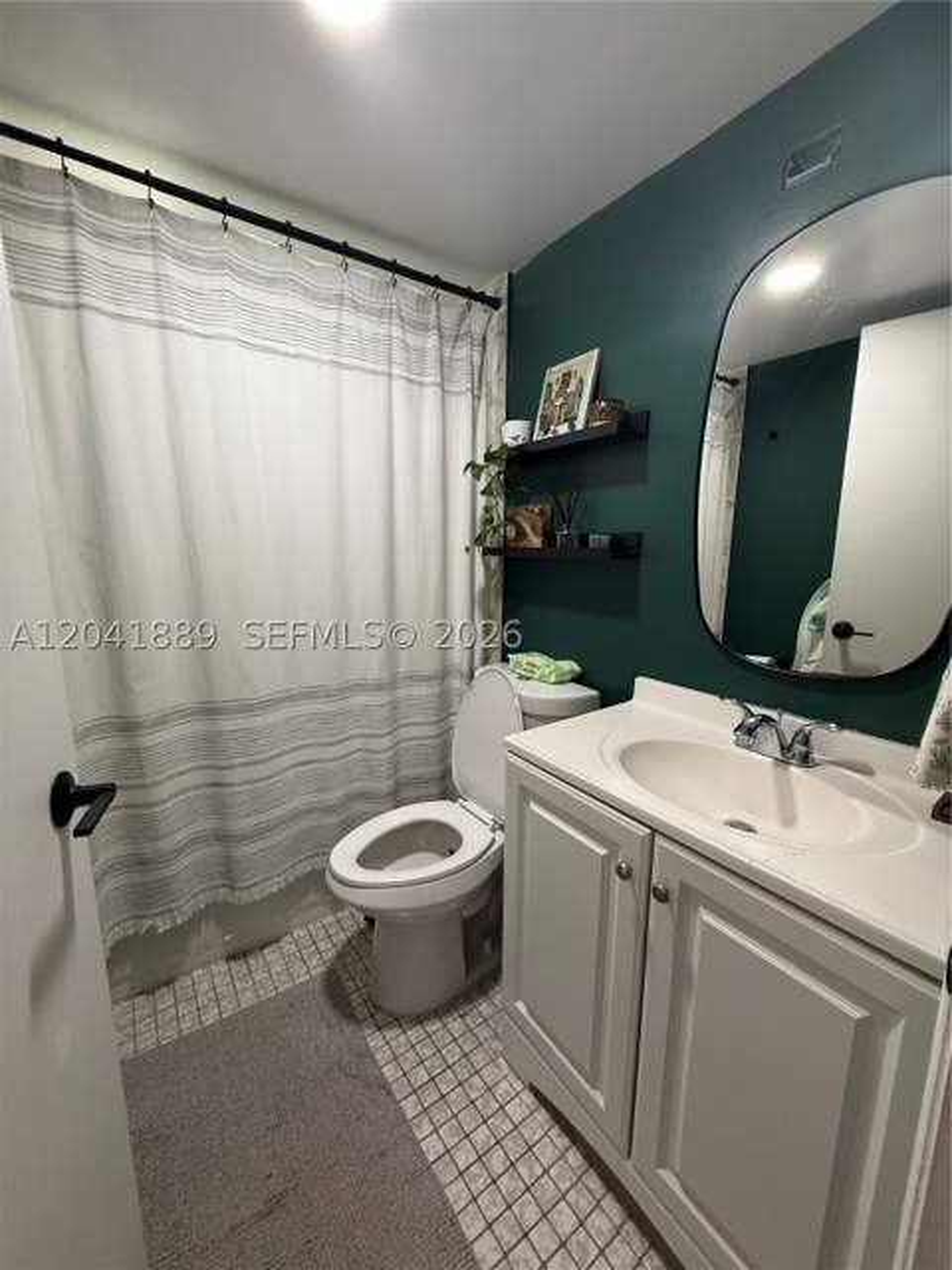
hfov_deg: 85.7
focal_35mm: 14
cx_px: 476
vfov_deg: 102.1
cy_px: 635
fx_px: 513
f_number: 2.2
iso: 320
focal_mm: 2.22
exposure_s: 1/120
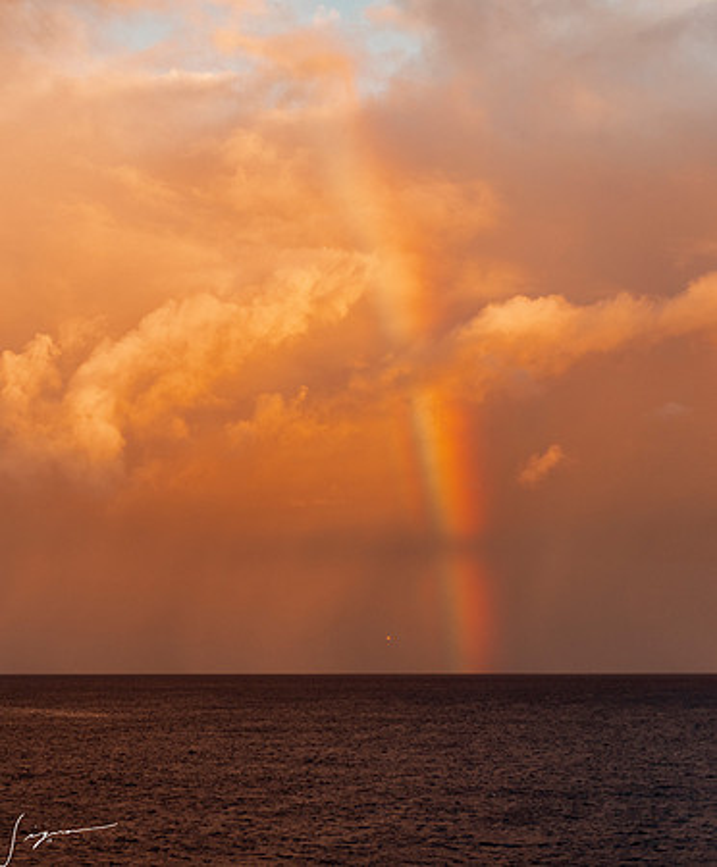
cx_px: 181
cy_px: 434
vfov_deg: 27.0
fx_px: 1809
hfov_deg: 22.2
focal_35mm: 70
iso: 320
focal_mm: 48
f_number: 2.8
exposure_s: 1/400
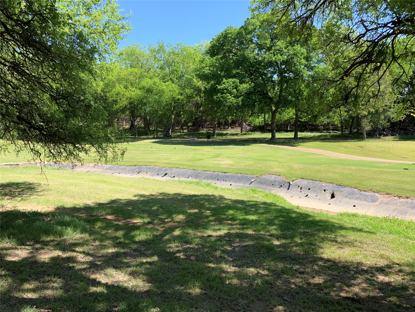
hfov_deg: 63.4
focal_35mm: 28
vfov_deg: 49.7
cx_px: 208
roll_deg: +0.4
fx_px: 336
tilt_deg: -3.3
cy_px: 156
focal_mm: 3.99
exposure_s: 1/771
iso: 32
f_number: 1.8
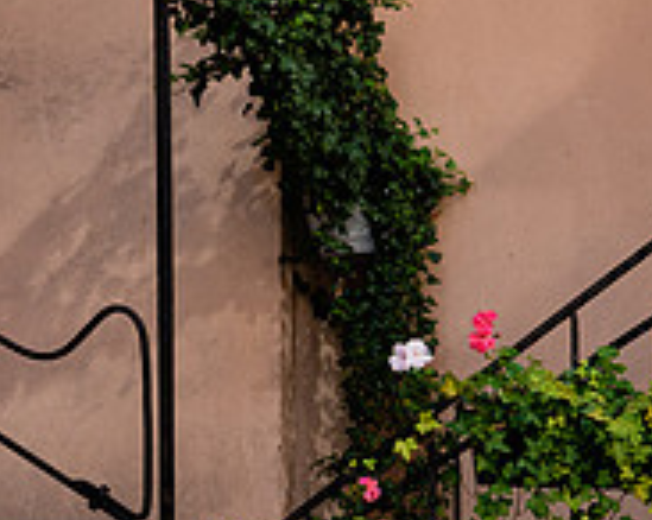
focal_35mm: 167
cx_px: 937
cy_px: 604
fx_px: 3219
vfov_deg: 9.1
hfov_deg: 11.2
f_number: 5.6
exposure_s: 1/400
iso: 400
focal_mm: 56
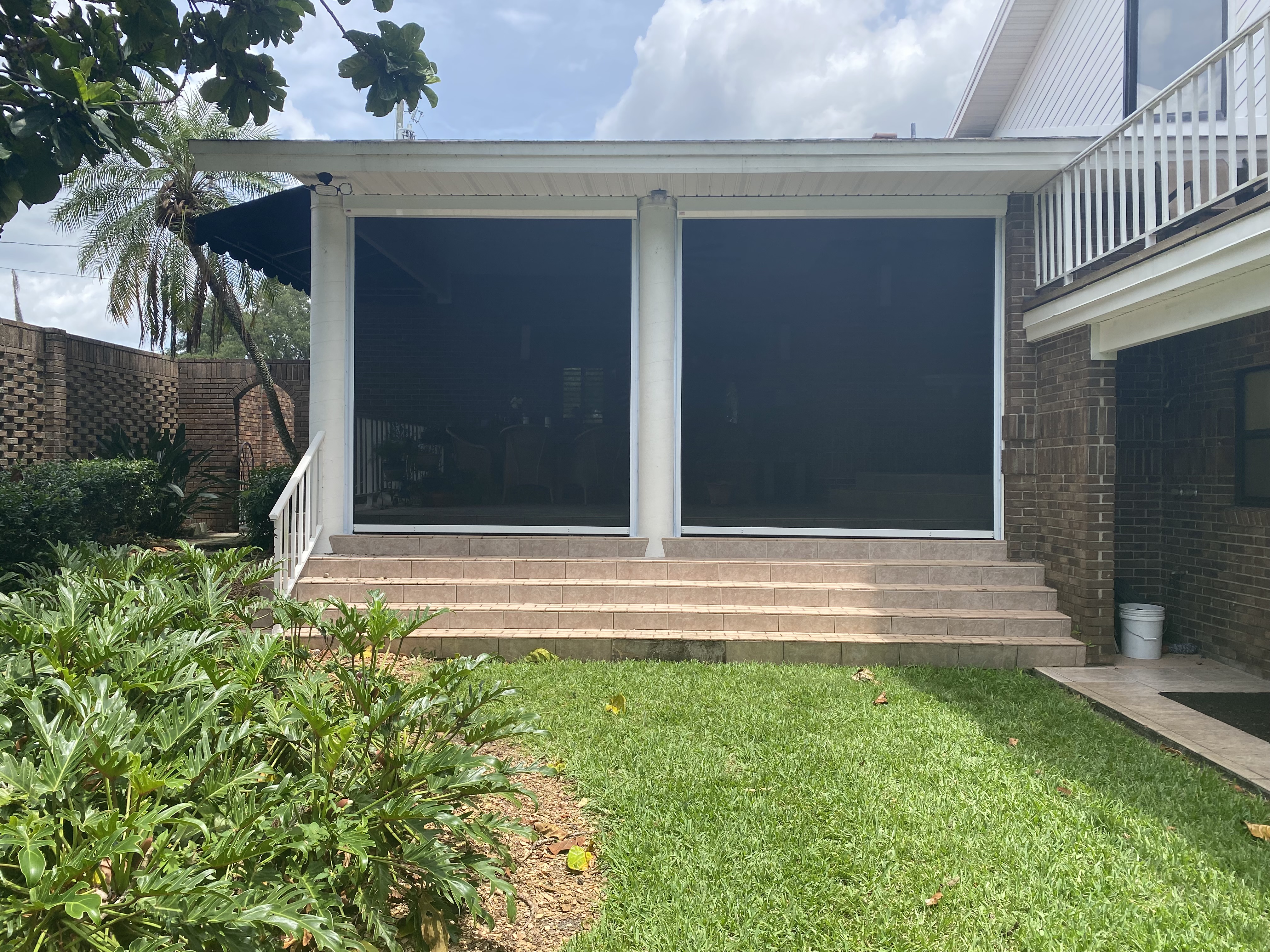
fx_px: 954
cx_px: 635
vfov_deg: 53.1
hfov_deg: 67.3
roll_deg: -0.4
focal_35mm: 26
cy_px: 476
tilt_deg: -2.9
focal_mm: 4.25
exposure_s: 1/1218
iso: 32
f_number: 1.8
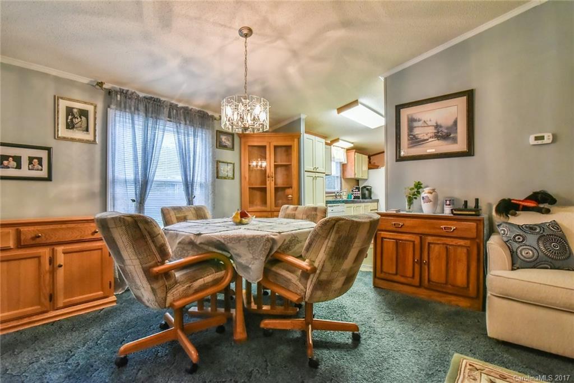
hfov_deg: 96.7
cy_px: 192
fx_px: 255
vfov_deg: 73.8
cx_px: 287
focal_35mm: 16
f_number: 10
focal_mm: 16
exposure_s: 1/100
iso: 4000
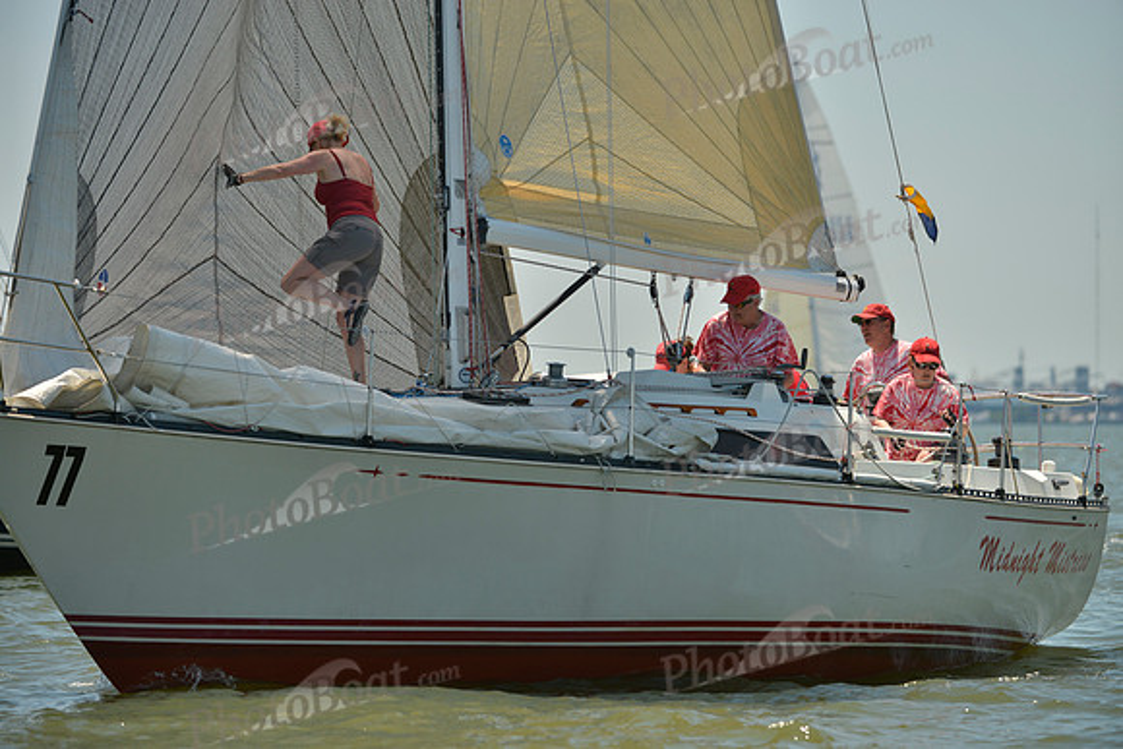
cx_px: 562
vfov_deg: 5.5
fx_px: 7800
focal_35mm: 250
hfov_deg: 8.2
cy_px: 374
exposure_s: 1/1600
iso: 200
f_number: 5
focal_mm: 250
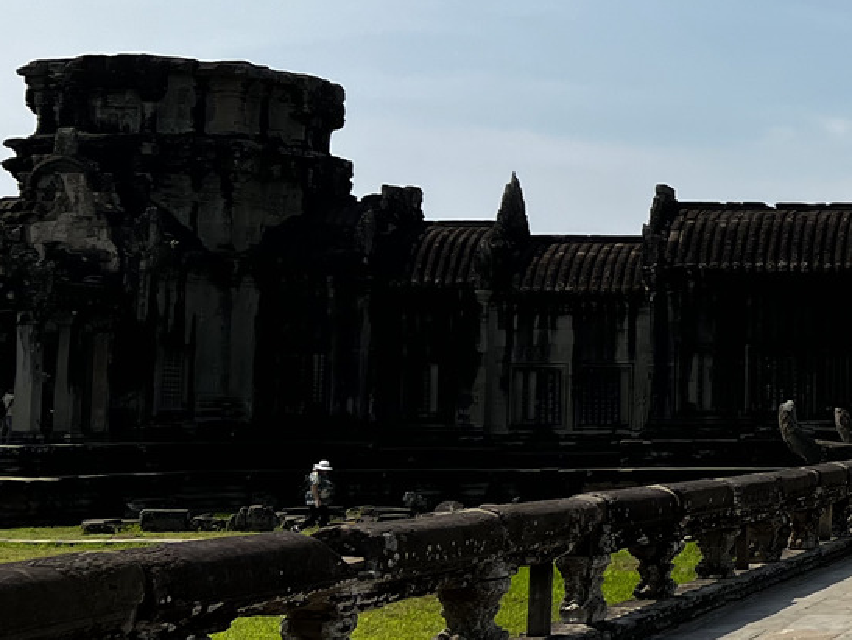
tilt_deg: +4.4
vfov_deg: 19.4
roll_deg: +0.4
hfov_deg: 22.3
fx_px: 1872
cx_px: 1181
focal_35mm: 76
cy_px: 269
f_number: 1.5
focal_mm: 5.7
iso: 50
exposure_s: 1/6993
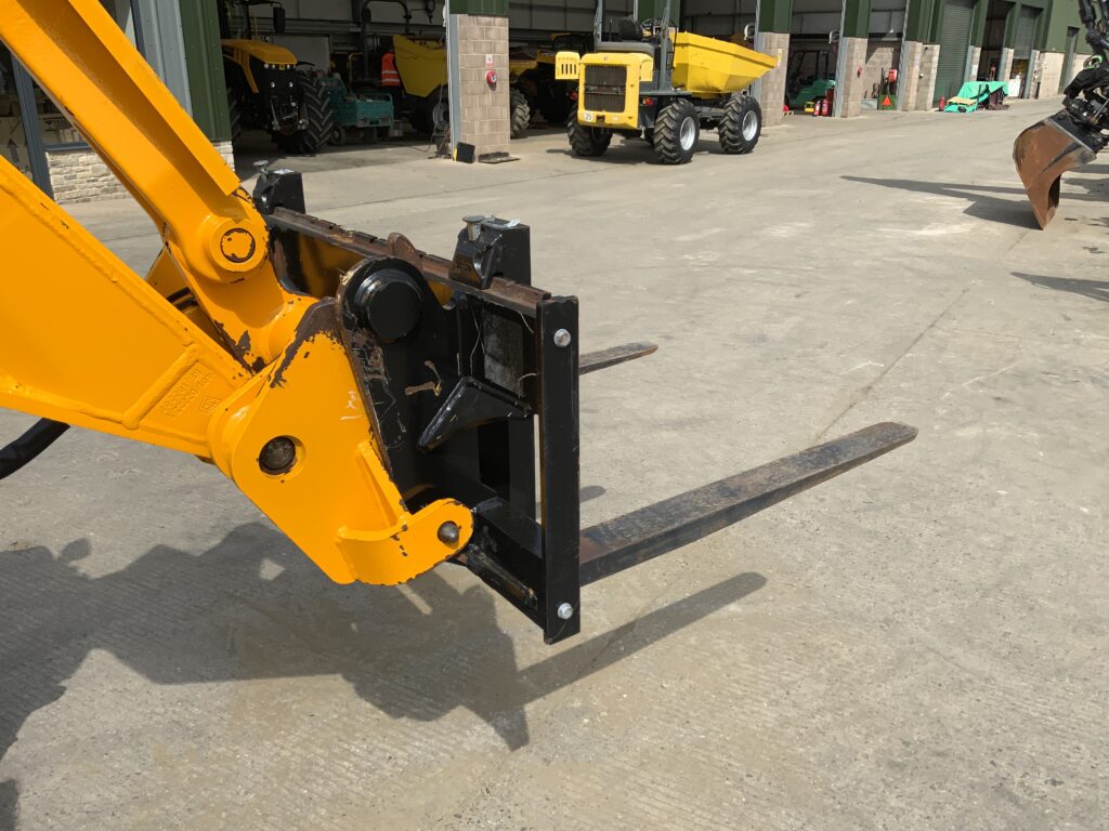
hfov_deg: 61.7
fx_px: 929
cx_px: 554
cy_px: 416
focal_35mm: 29
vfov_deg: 48.2
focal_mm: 3
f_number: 1.8
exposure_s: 1/2227
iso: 16
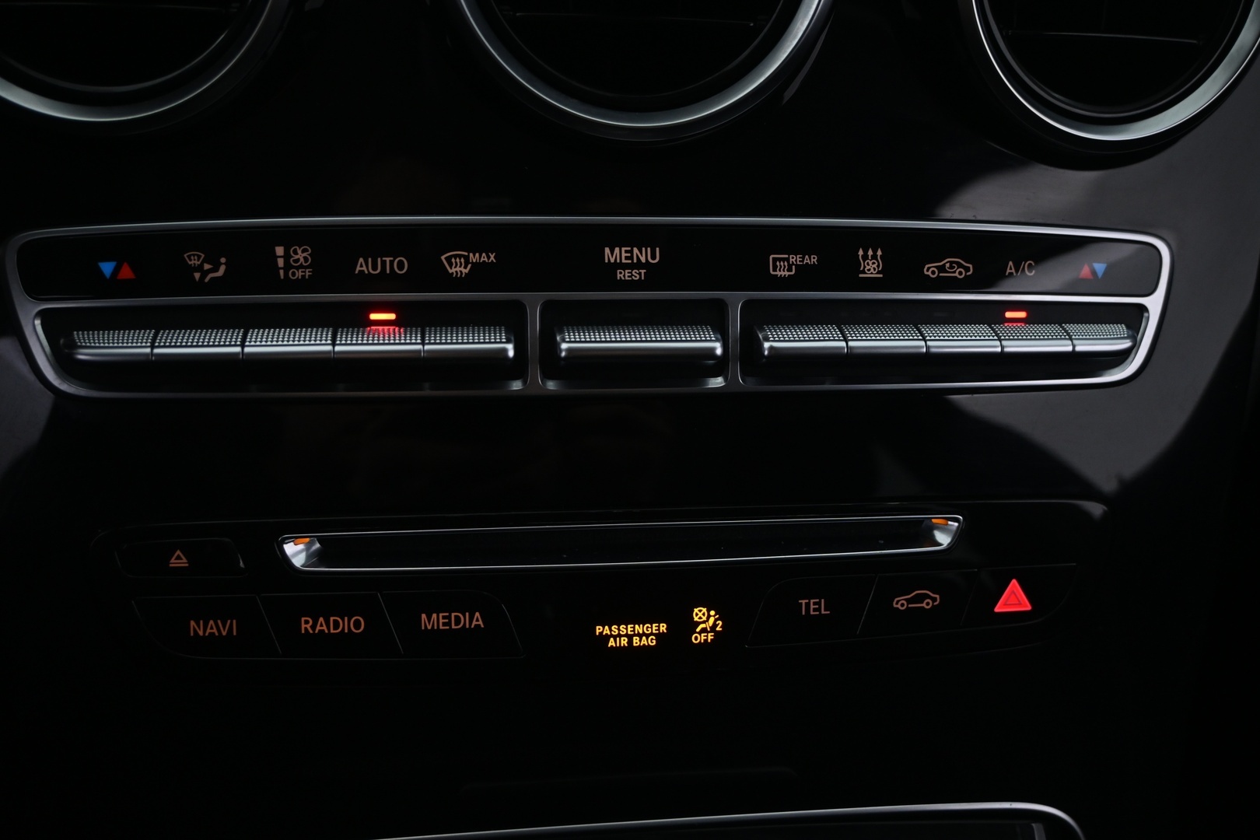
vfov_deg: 40.0
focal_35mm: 33
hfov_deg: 57.2
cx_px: 630
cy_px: 420
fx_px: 1155
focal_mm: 22
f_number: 4
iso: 1000
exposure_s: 1/20
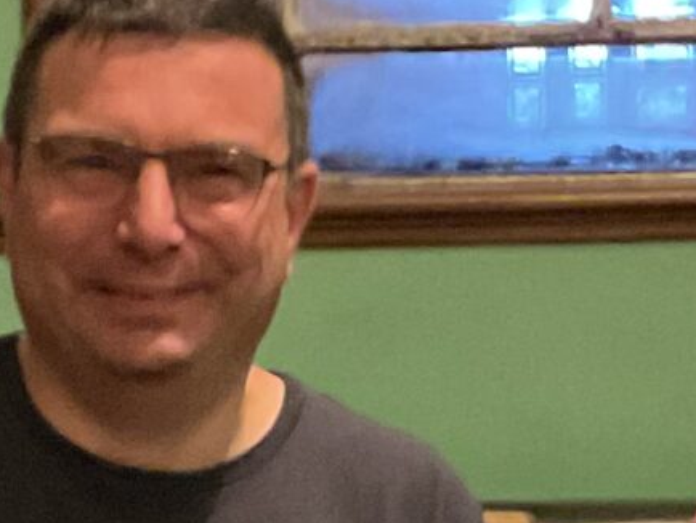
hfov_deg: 11.5
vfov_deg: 8.5
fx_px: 3440
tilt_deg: -13.4
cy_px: 837
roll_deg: +0.4
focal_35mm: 171
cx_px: 148
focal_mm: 3
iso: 500
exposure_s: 1/20
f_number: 1.8
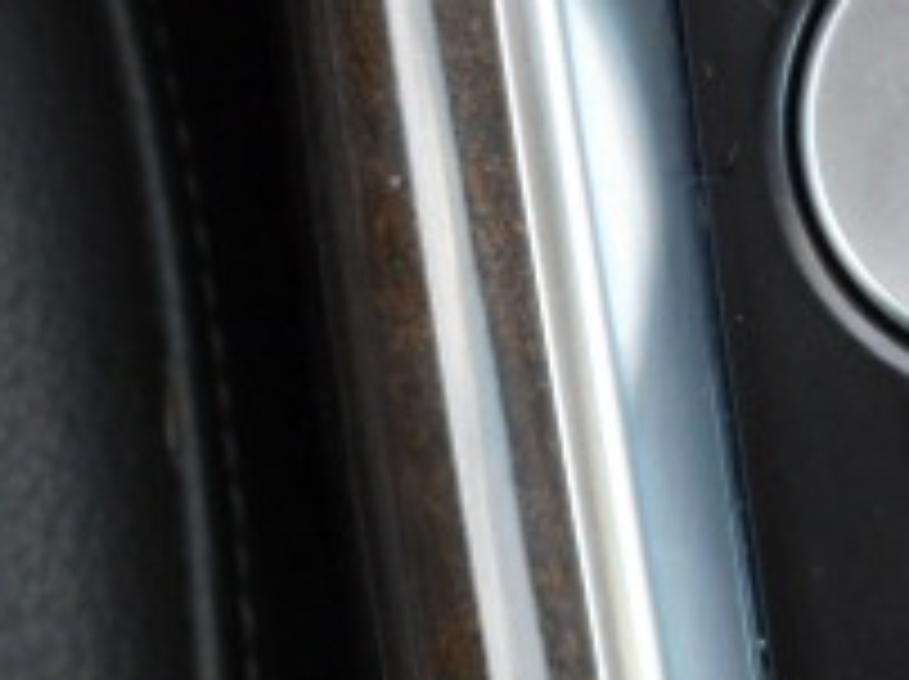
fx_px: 3331
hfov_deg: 15.1
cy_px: 171
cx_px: 1017
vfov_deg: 11.6
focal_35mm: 127
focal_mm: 7.1
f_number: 3.6
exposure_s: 1/40
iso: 125
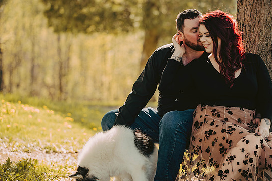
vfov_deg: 11.0
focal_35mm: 125
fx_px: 945
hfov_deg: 16.4
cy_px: 90
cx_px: 144
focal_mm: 116
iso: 400
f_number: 2.8
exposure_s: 1/500
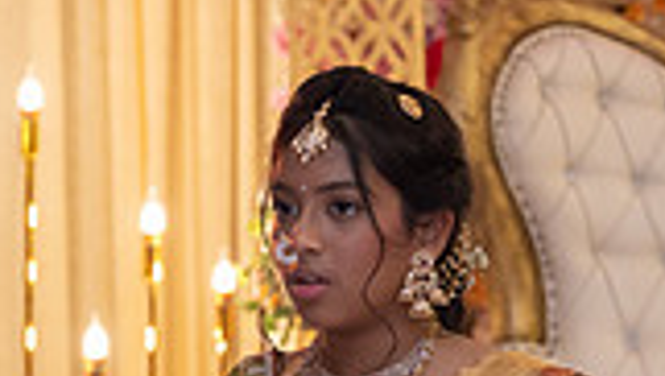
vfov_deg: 3.7
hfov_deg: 6.6
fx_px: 5737
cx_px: -310
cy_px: 556
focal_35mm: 325
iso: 1000
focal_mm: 86
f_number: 3.5
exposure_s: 1/160
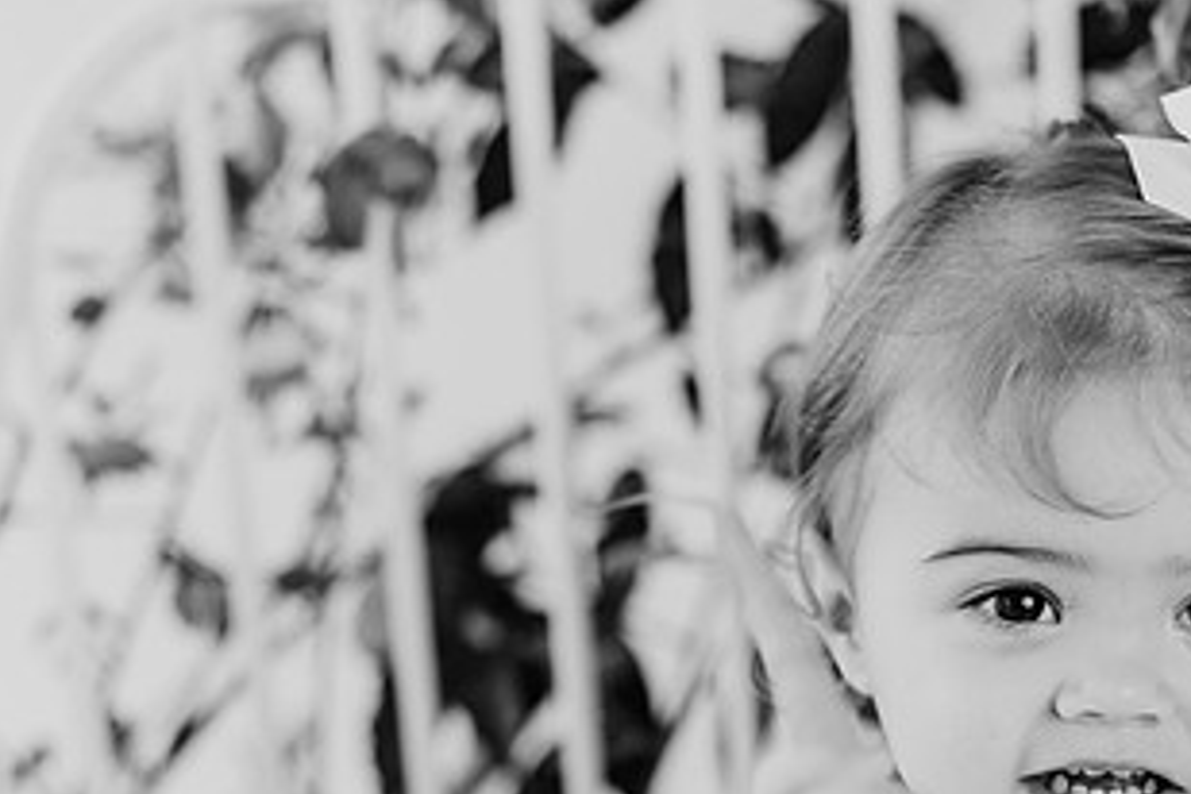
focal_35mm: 94
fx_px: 3110
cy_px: 715
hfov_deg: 21.6
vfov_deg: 14.4
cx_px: 763
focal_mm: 50
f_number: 2.8
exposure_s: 1/160
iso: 125
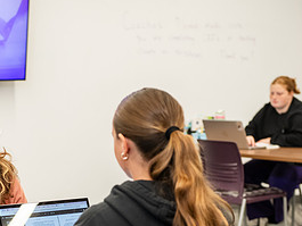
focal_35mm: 118
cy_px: 166
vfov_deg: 12.5
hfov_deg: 16.6
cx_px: 84
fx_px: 1030
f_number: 3.2
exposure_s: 1/200
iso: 1000
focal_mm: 56
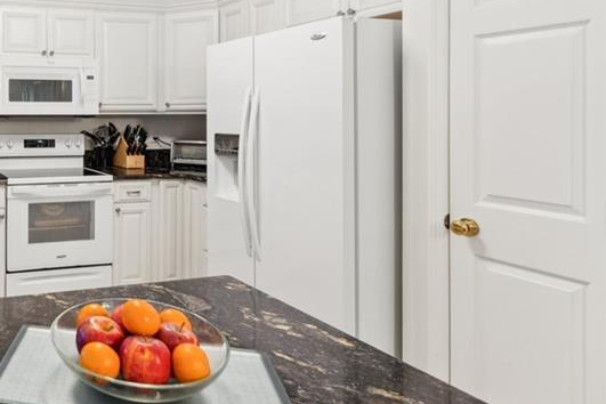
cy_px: 108
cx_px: 27
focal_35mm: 27
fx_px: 454
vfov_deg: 46.5
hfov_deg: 55.3
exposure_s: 1/6
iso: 250
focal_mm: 14
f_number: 8
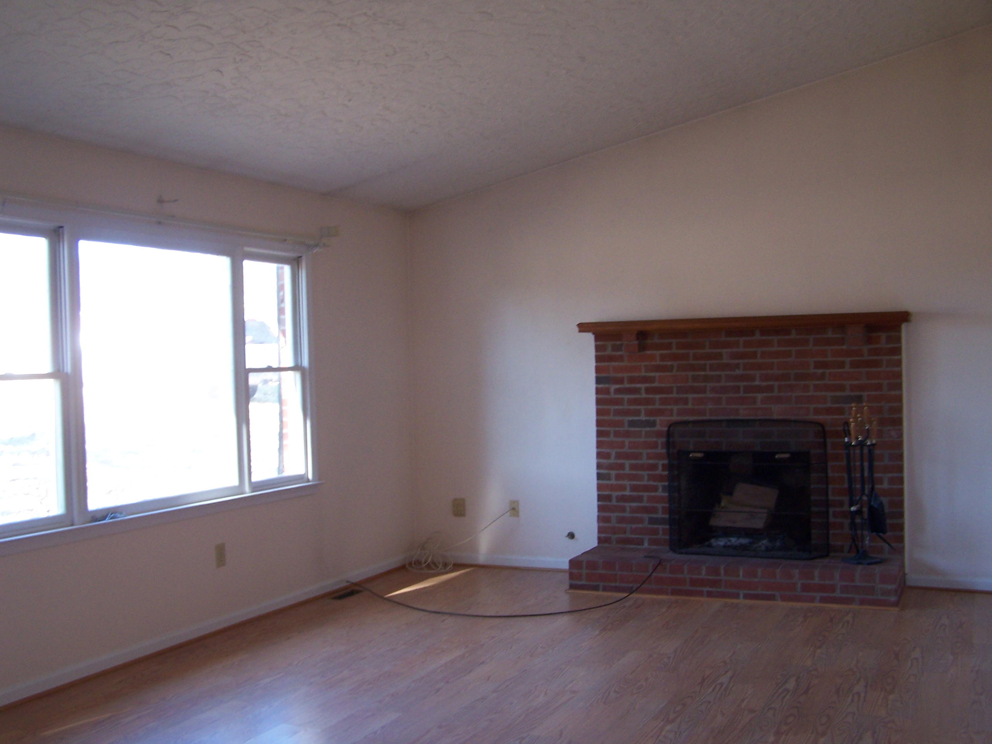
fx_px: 1089
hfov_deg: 49.0
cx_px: 496
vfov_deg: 37.7
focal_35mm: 38
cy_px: 372
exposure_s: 1/30
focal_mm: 6.3
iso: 100
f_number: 2.8
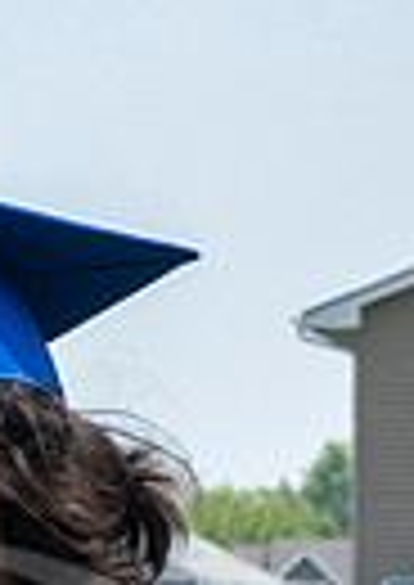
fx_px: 12521
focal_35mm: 756
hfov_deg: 1.9
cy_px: 655
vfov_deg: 2.7
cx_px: -711
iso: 200
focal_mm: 70
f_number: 13
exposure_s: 1/250
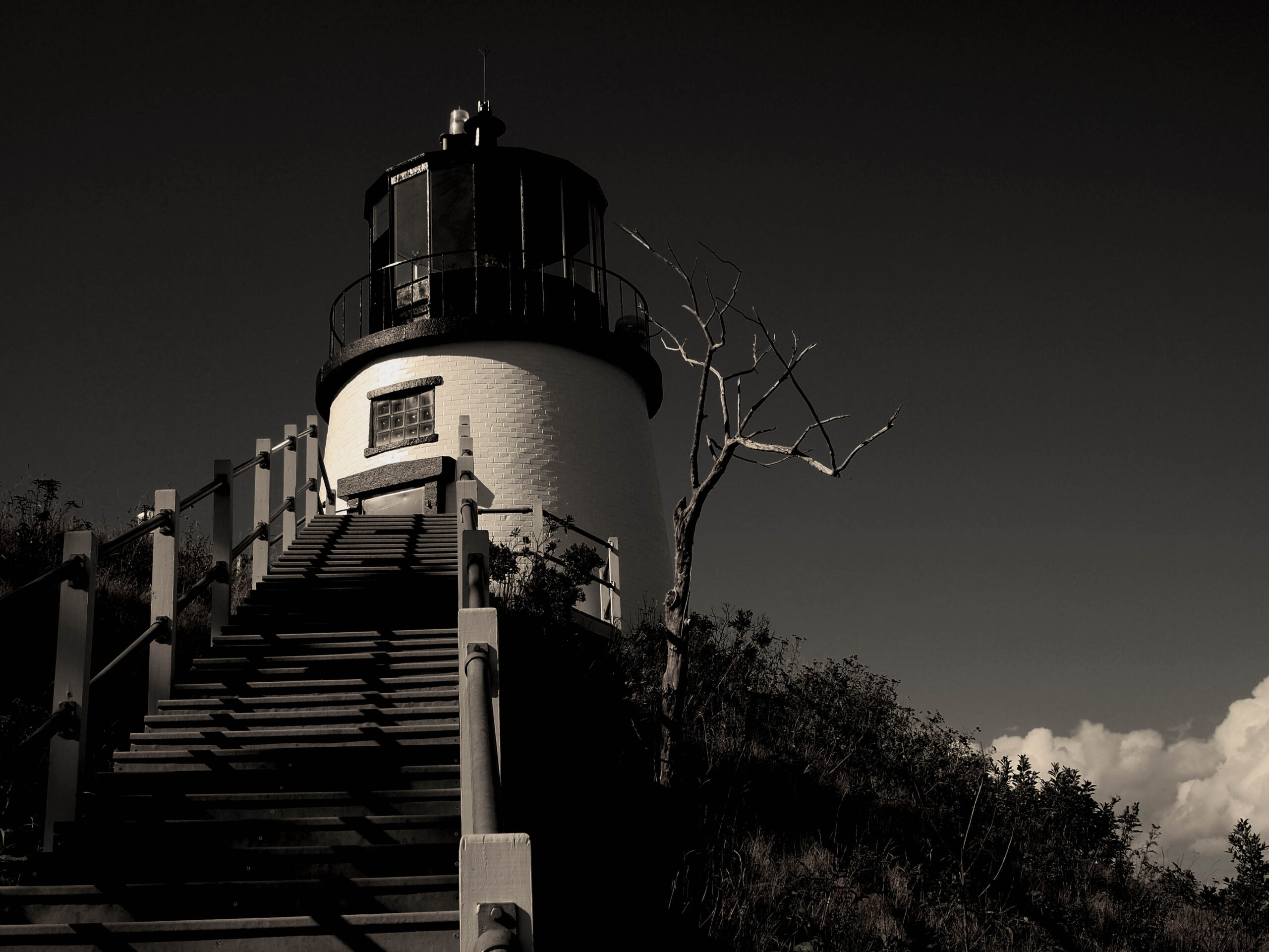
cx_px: 634
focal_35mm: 46
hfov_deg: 41.2
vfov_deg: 31.5
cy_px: 476
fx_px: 1686
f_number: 9
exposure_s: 1/320
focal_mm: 23
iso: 200
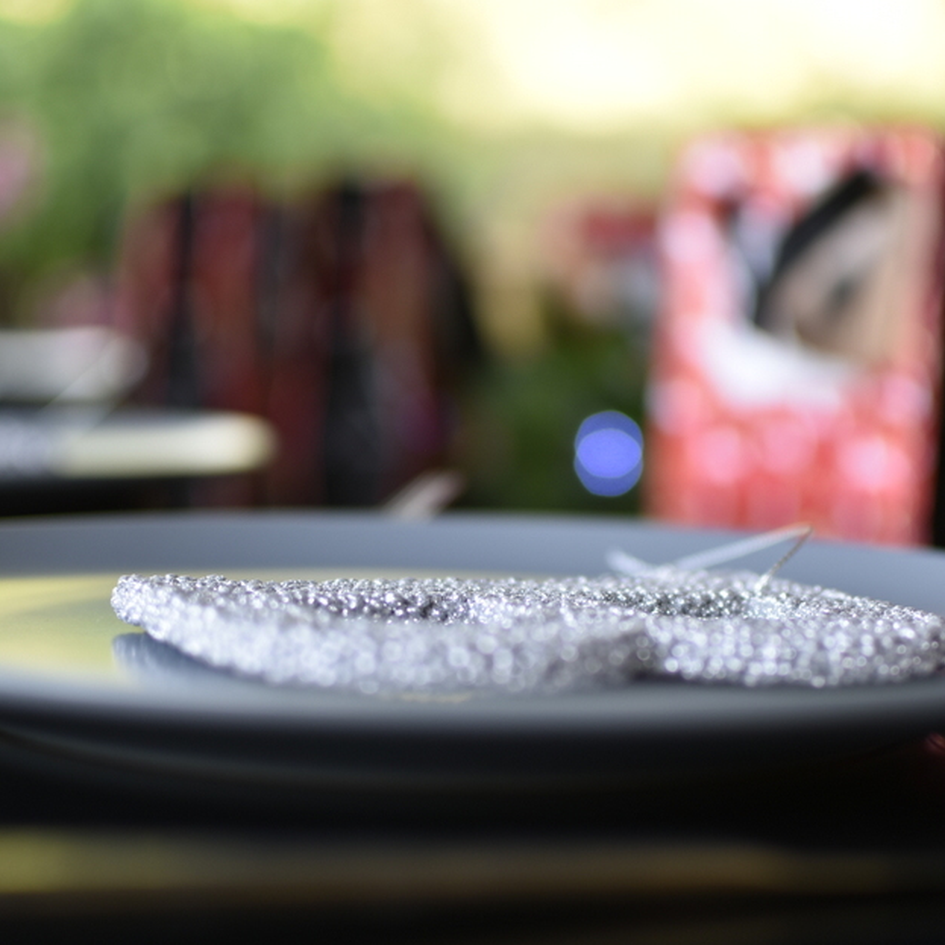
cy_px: 489
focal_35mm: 72
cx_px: 599
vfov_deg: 24.1
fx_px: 2214
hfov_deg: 24.0
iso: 200
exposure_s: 1/200
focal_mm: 35
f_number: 1.8
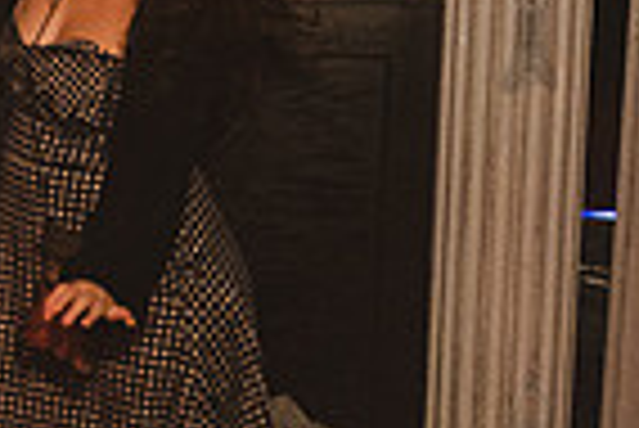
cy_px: 230
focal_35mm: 106
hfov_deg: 18.6
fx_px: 1883
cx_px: -54
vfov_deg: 12.9
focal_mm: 24
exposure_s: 1/400
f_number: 3.5
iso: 12800
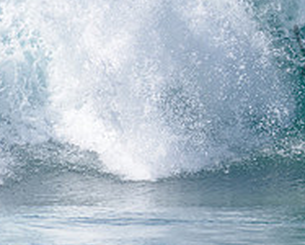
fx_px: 13130
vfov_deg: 1.1
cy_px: 37
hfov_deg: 1.3
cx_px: 462
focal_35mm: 1453
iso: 180
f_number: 5.6
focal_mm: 500
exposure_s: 1/2000
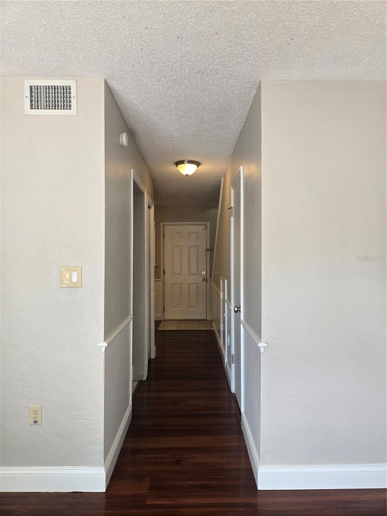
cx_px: 194
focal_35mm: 23
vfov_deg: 73.9
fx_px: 343
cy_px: 258
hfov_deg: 58.9
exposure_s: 1/120
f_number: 1.8
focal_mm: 5.4
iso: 50
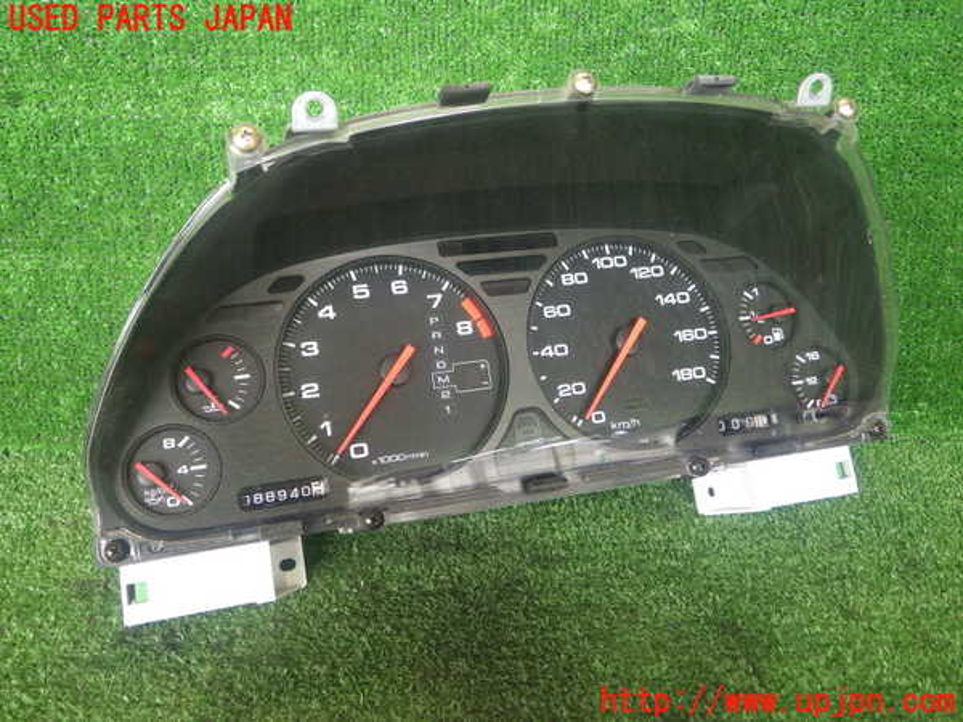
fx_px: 862
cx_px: 482
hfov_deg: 58.4
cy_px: 361
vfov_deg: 45.4
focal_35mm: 31
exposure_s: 1/80
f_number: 2.3
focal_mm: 5.5
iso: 250
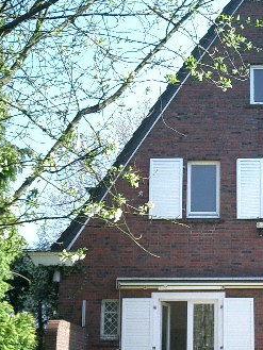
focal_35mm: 68
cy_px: 249
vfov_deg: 28.3
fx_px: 688
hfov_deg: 21.0
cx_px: 256
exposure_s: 1/200
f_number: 4.2
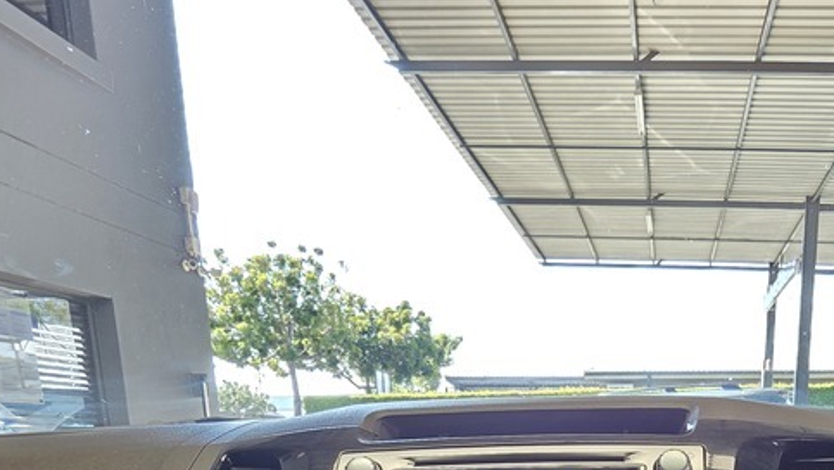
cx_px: 615
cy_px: 605
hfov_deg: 61.1
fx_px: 664
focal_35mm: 30
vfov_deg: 30.9
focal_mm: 2.2
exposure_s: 1/66.7
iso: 50
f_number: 2.2
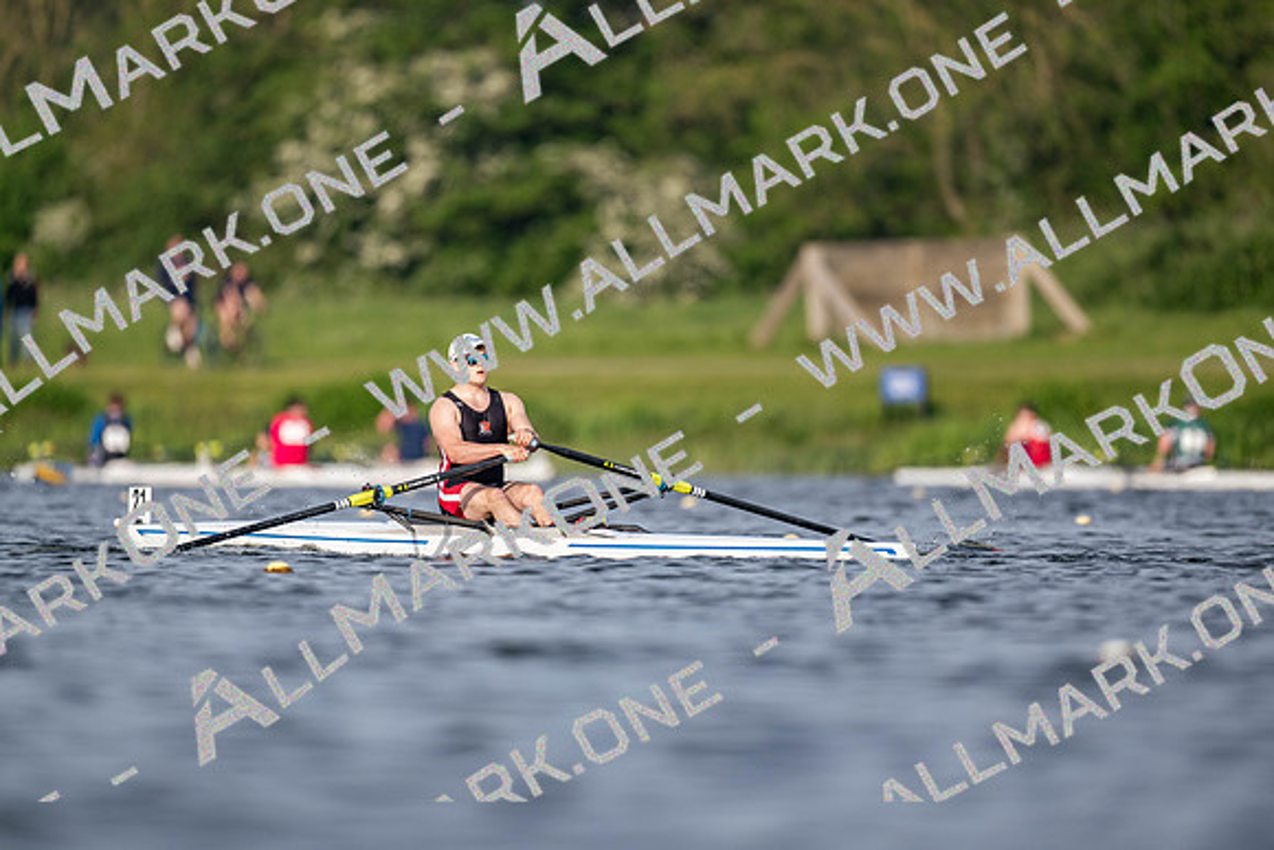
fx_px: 21237
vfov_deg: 2.3
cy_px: 425
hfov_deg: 3.4
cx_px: 637
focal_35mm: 600
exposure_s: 1/2500
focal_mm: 600
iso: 250
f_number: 4
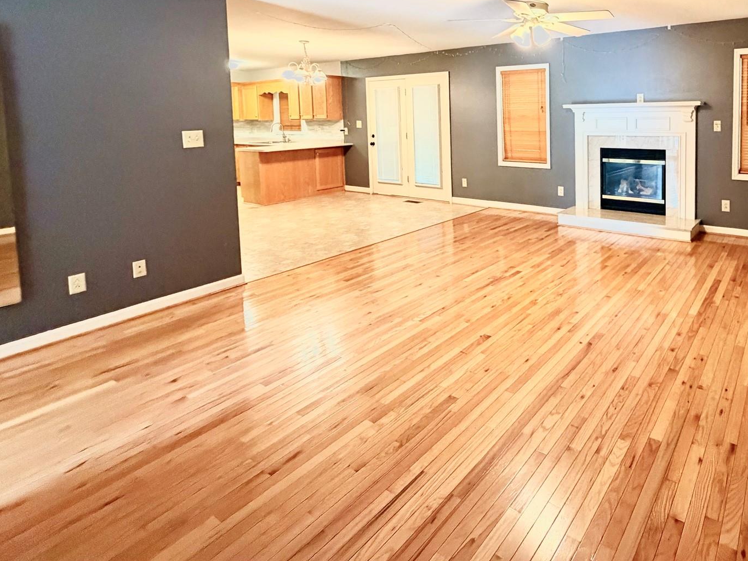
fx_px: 454
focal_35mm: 21
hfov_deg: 74.0
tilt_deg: -3.5
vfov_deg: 60.0
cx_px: 551
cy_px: 141
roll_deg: +0.3
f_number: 2.2
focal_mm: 2.22
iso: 640
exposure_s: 1/60
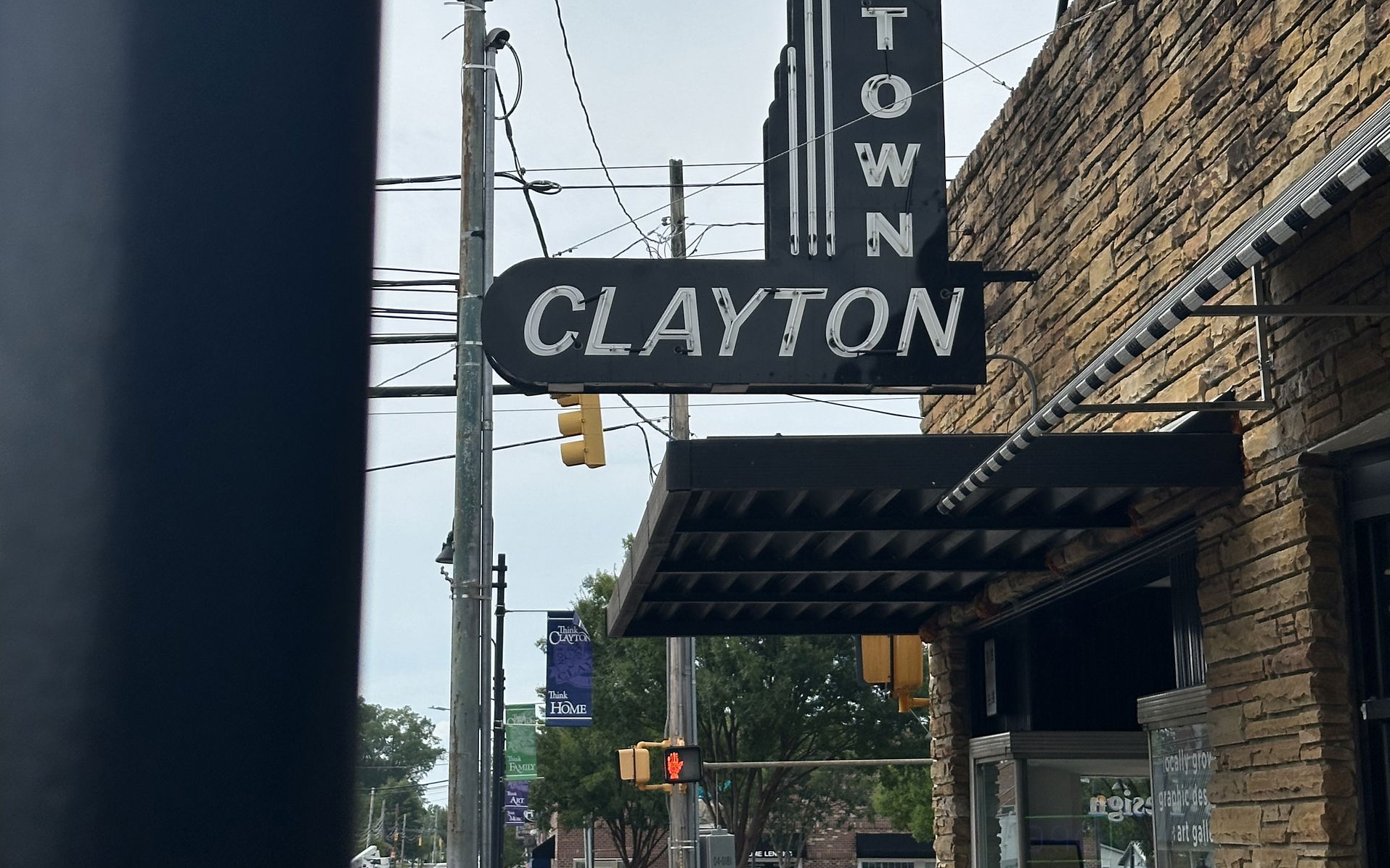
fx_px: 2576
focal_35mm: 68
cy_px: 268
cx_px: 696
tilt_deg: +14.5
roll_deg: -0.3
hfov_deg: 30.2
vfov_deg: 19.1
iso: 64
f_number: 1.78
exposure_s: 1/6623
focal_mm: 6.86
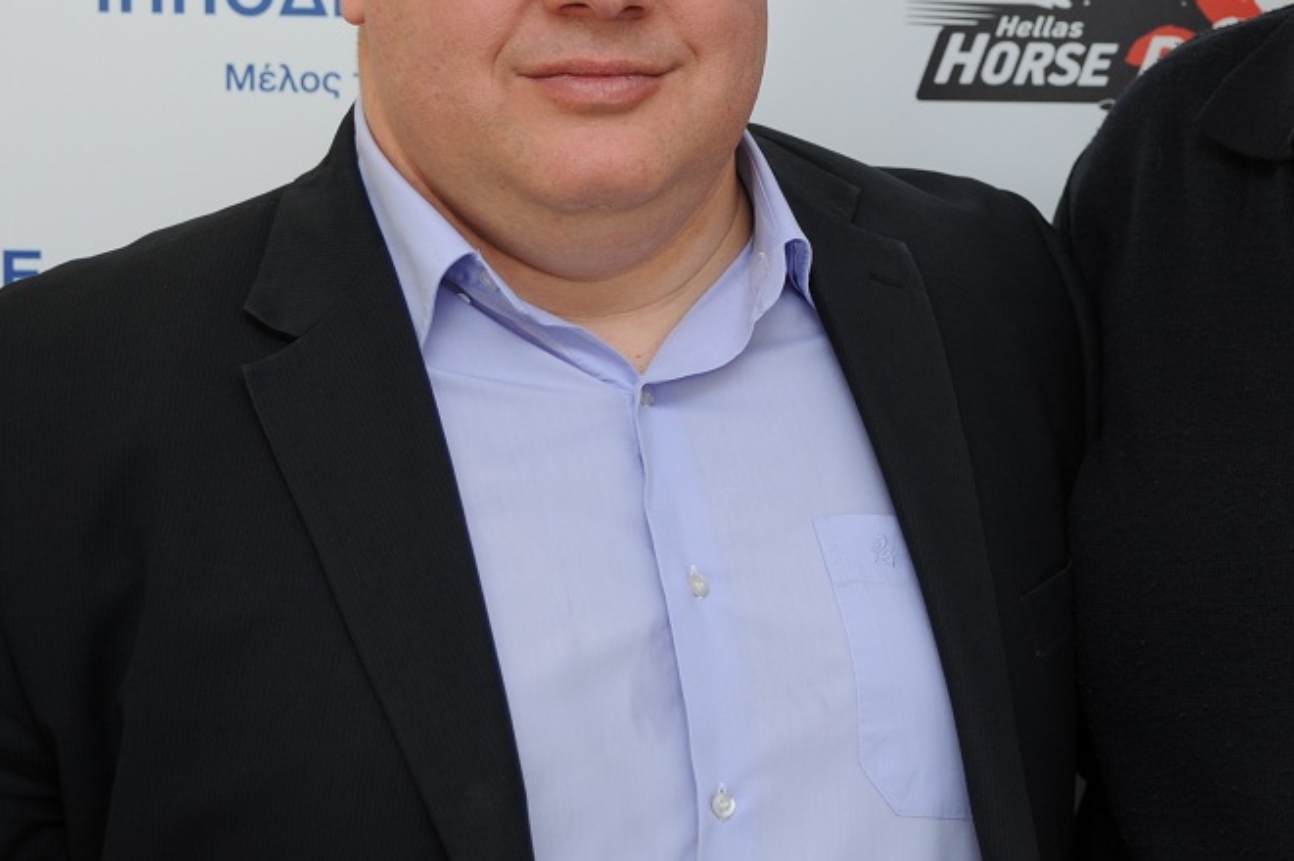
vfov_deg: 12.5
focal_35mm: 109
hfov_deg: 18.5
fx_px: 3916
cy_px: 217
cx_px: 1102
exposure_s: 1/200
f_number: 4
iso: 500
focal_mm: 48
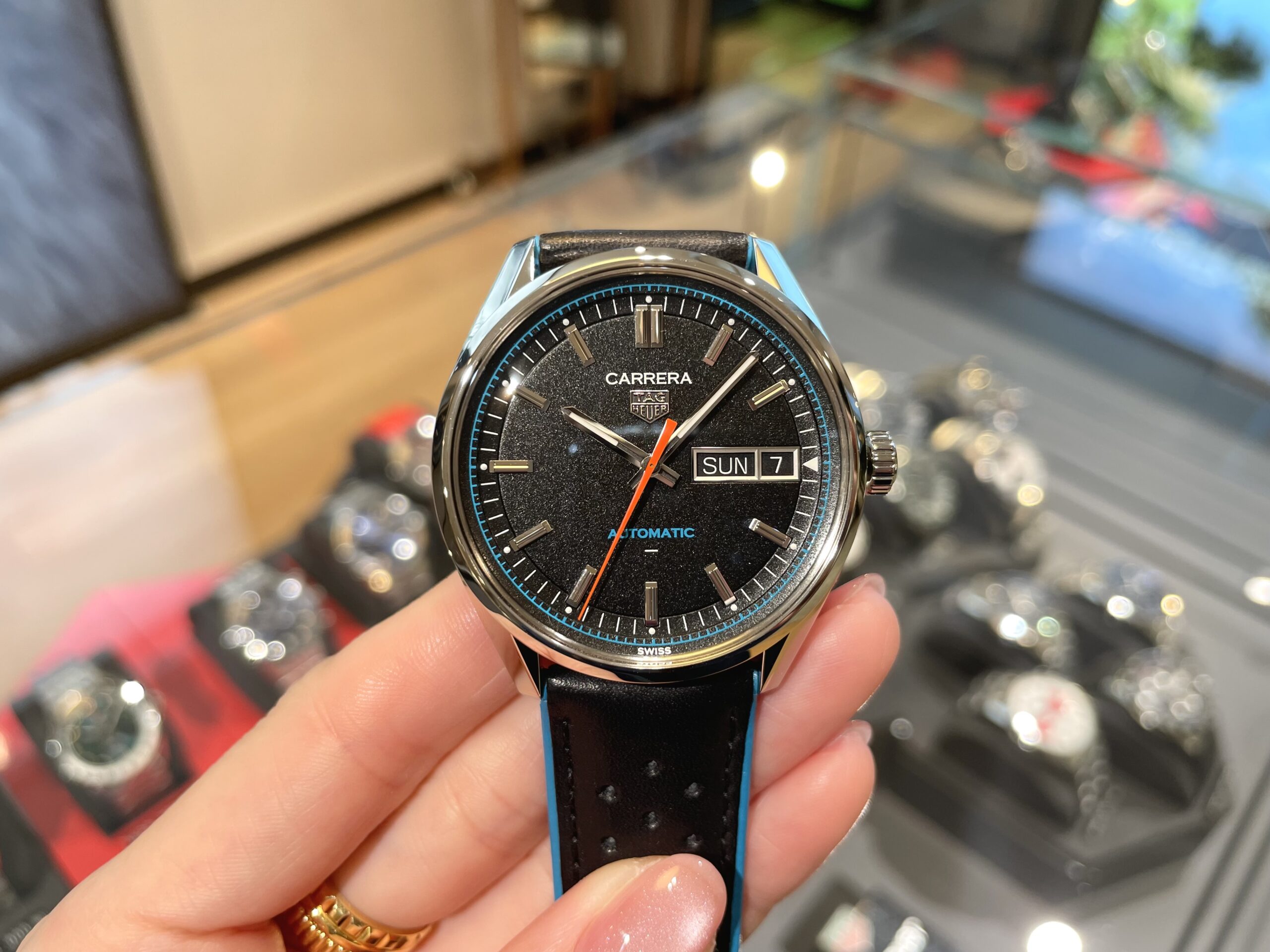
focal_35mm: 26
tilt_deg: -41.3
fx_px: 954
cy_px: 476
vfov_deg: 53.1
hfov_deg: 67.3
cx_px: 635
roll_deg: -3.1
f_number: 1.6
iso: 64
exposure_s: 1/121
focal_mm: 4.2
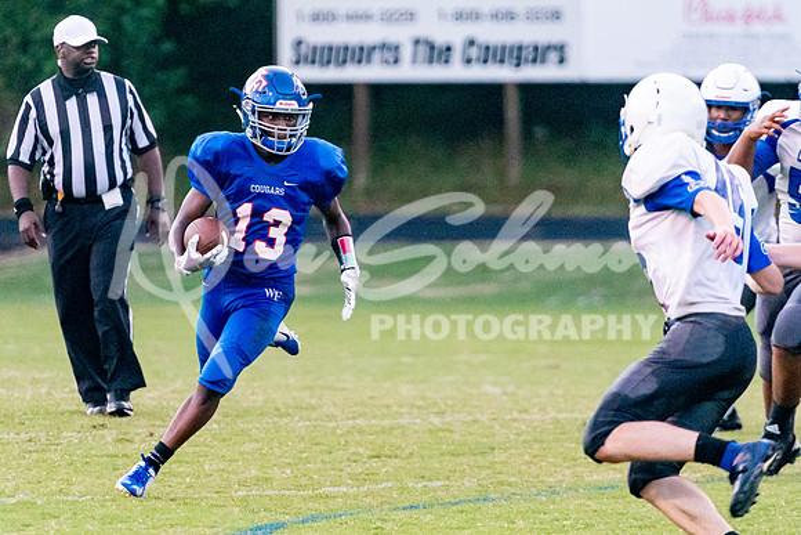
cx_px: 262
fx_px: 10734
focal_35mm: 482
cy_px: 204
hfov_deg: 4.3
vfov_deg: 2.9
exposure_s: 1/1000
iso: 10000
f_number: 4
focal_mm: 280
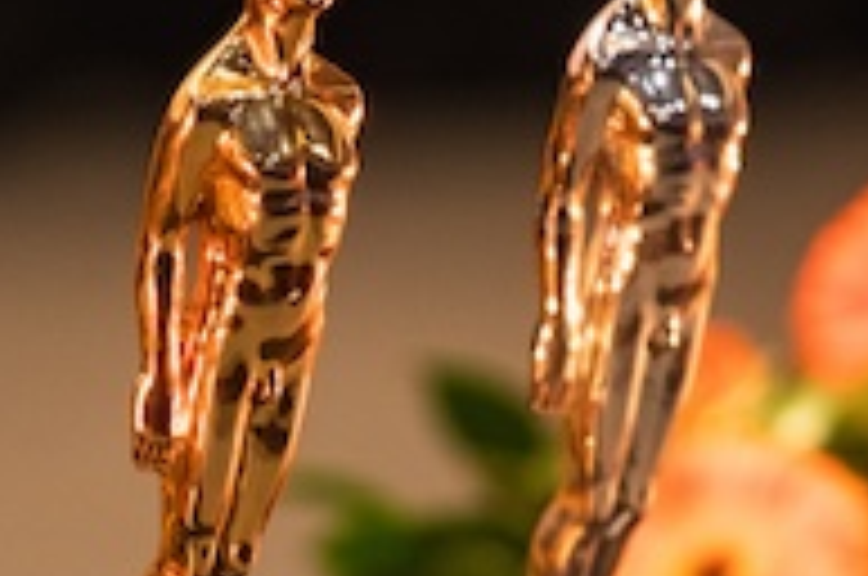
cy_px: 630
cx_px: 288
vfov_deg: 2.2
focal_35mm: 623
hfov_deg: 3.3
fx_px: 14996
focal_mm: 200
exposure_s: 1/50
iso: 1600
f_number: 2.8
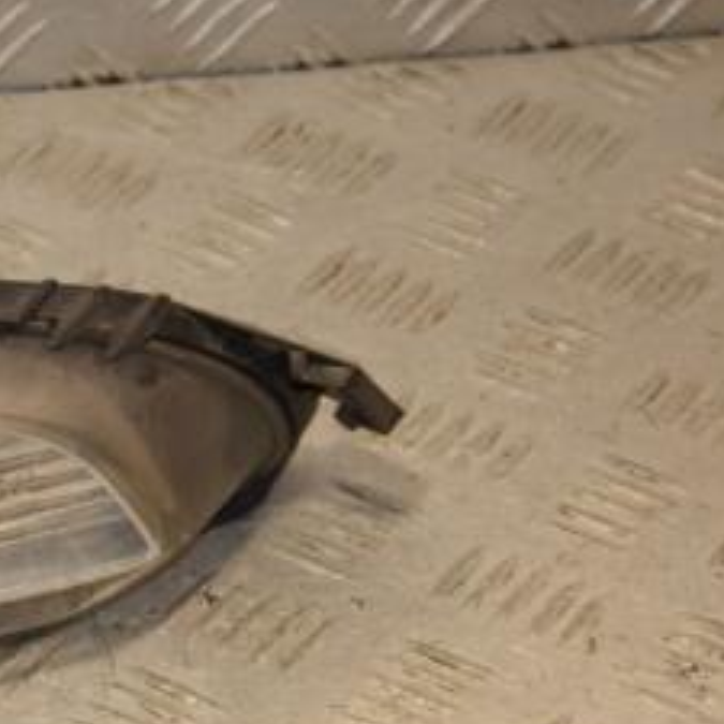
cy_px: 380
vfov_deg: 8.9
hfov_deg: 8.8
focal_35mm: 197
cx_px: -177
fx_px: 4662
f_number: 8
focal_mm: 58
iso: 800
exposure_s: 1/200
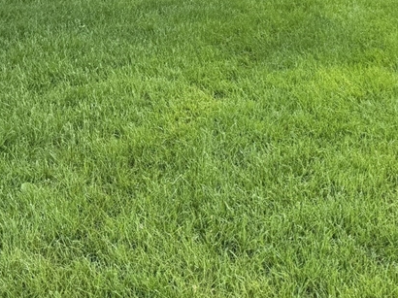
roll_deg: +0.4
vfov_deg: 22.3
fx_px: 689
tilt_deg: -3.6
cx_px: 259
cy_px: -72
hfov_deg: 32.0
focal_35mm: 60
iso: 80
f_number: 1.78
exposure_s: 1/715
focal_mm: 6.76
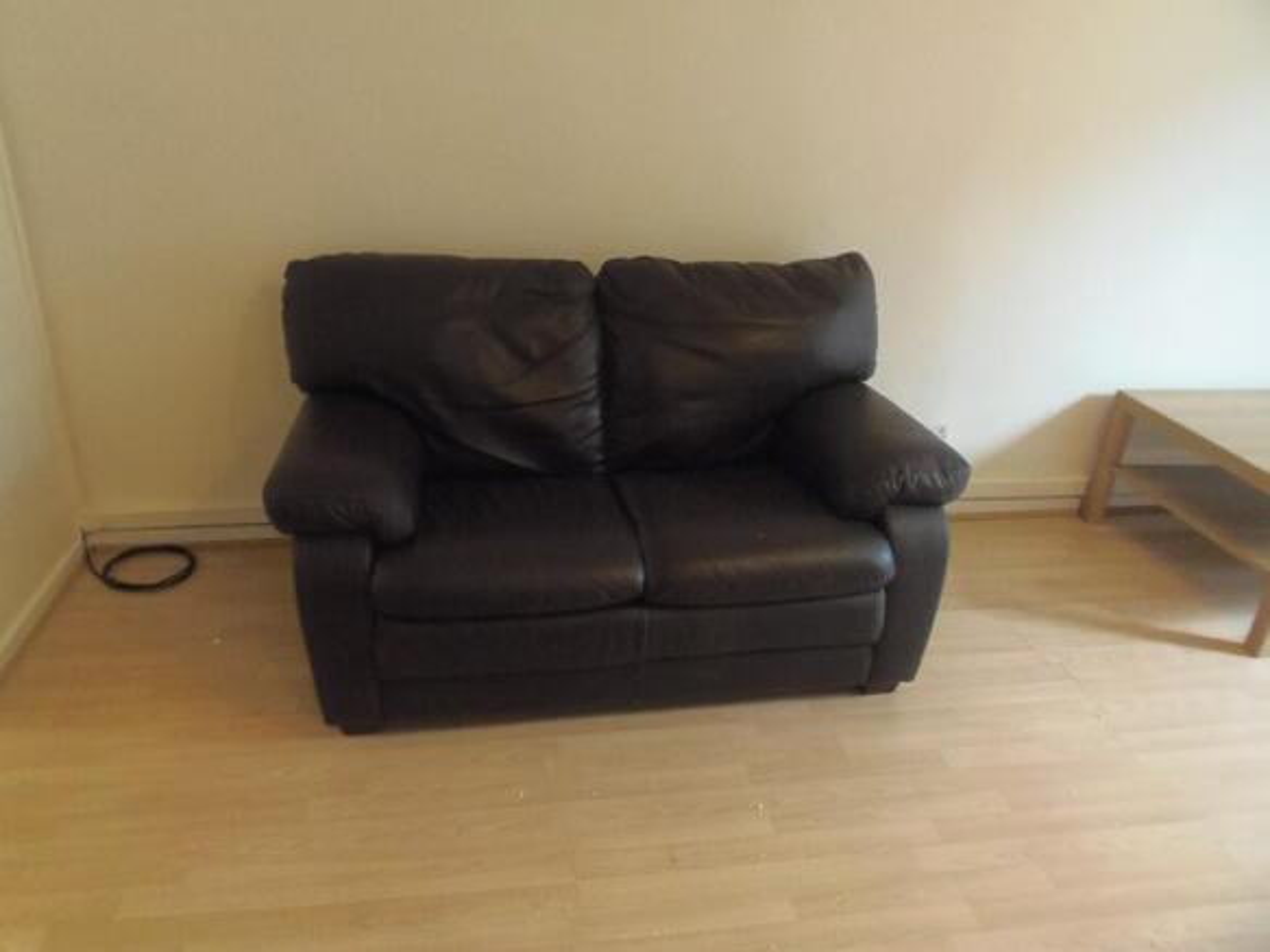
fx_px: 880
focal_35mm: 24
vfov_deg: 56.8
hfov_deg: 71.6
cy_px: 476
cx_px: 635
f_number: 2.9
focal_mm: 4.3
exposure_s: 1/10
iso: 500
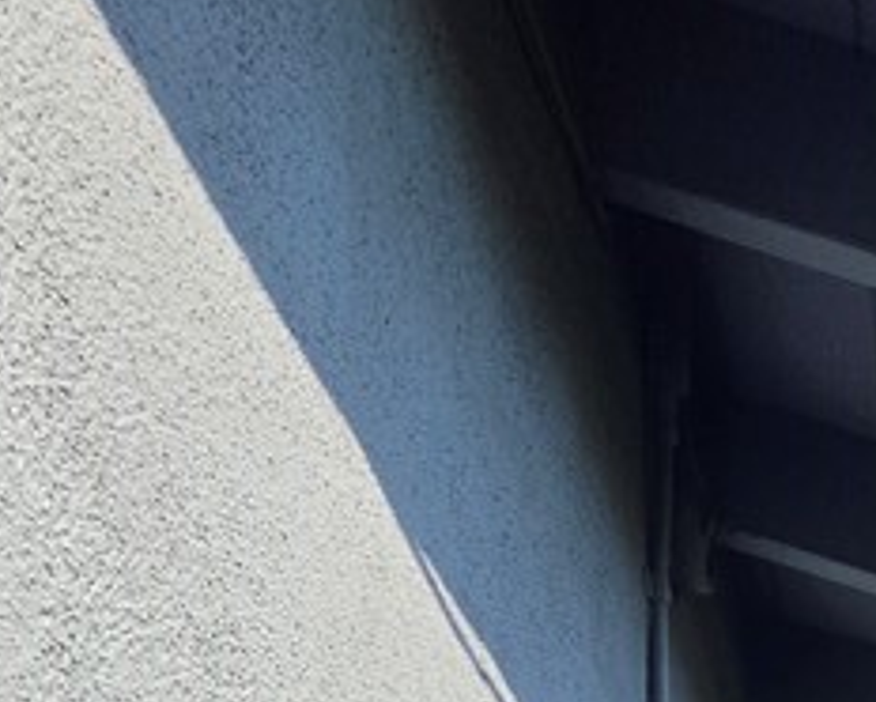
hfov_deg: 30.0
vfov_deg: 15.5
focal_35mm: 56
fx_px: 1453
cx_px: 970
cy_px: 1653
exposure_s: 1/871
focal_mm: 2.2
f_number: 1.9
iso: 32
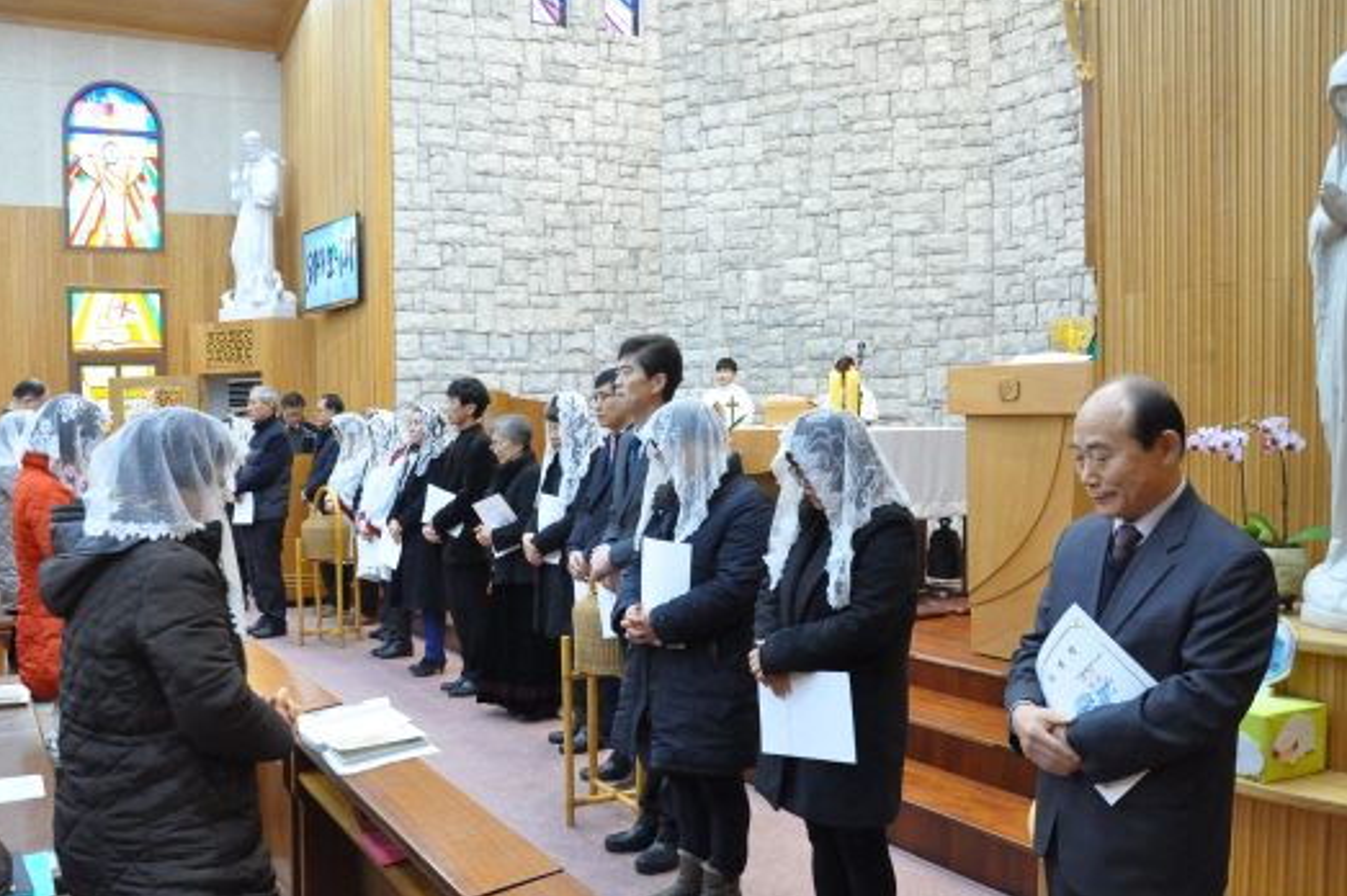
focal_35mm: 31
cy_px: 483
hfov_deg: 60.1
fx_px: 1159
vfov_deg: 42.2
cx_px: 579
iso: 2500
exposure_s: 1/30
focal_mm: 18
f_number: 5.6
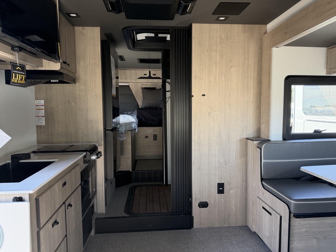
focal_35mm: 24
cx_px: 168
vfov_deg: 56.8
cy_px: 126
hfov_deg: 71.6
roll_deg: +2.6
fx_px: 233
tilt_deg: -2.3
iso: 200
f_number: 1.78
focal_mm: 6.76
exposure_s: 1/105
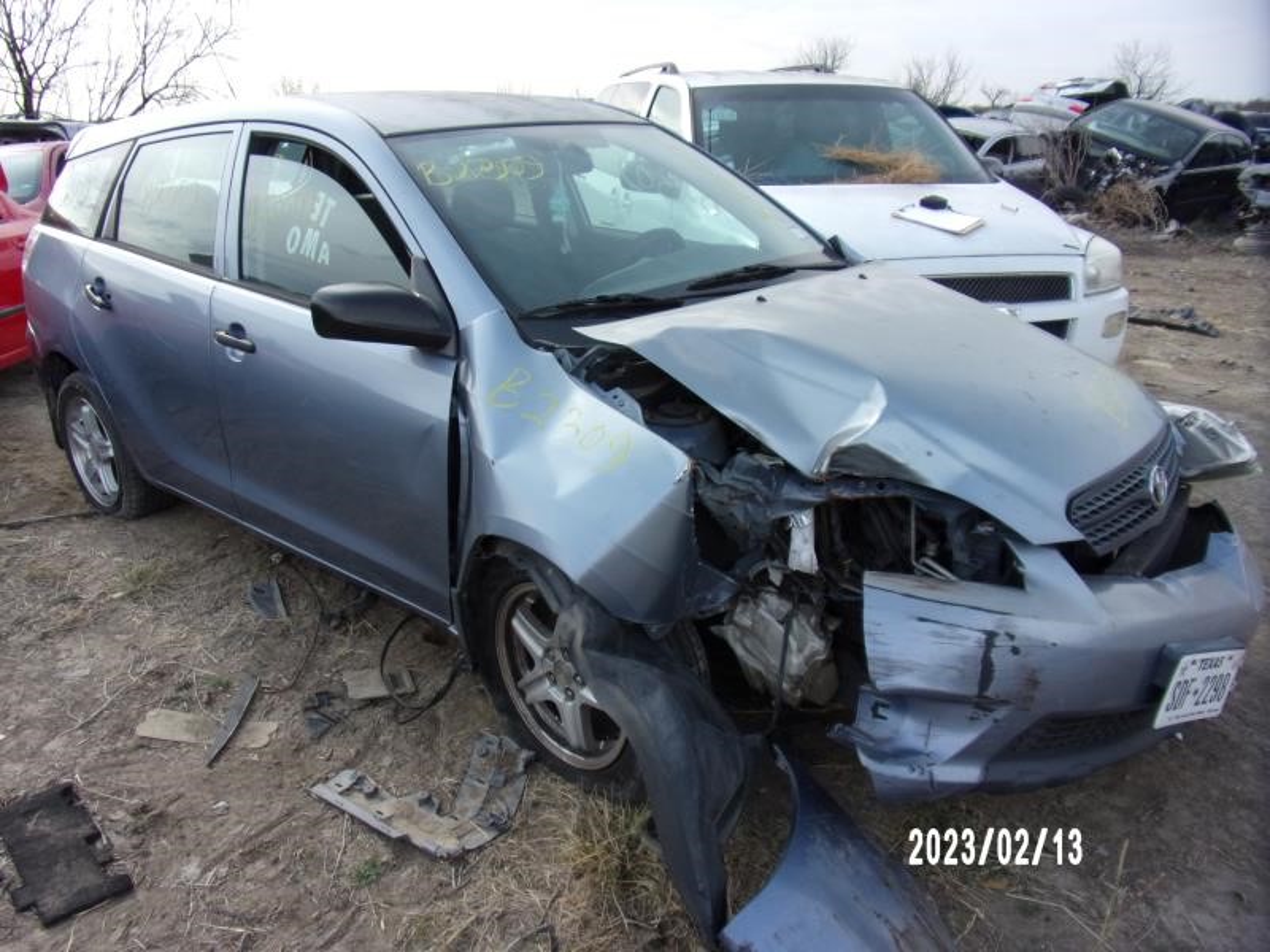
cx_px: 635
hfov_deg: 71.6
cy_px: 476
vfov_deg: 56.8
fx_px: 881
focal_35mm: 24
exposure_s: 1/450
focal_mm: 4.3
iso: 80
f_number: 3.3
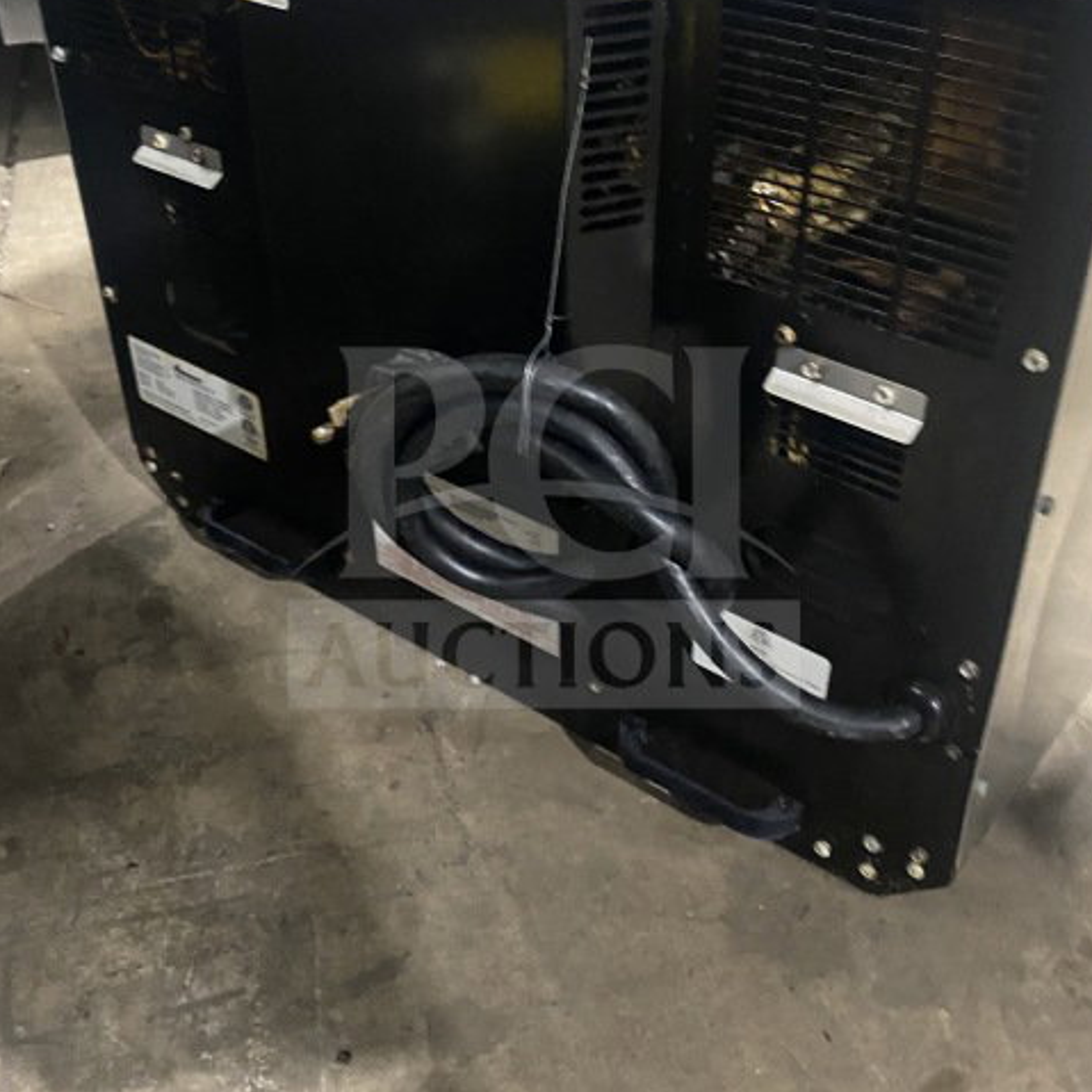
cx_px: 543
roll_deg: +1.4
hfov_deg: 42.8
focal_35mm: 39
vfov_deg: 42.8
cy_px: 528
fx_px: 1392
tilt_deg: -36.5
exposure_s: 1/30
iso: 1000
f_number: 1.8
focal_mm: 4.25
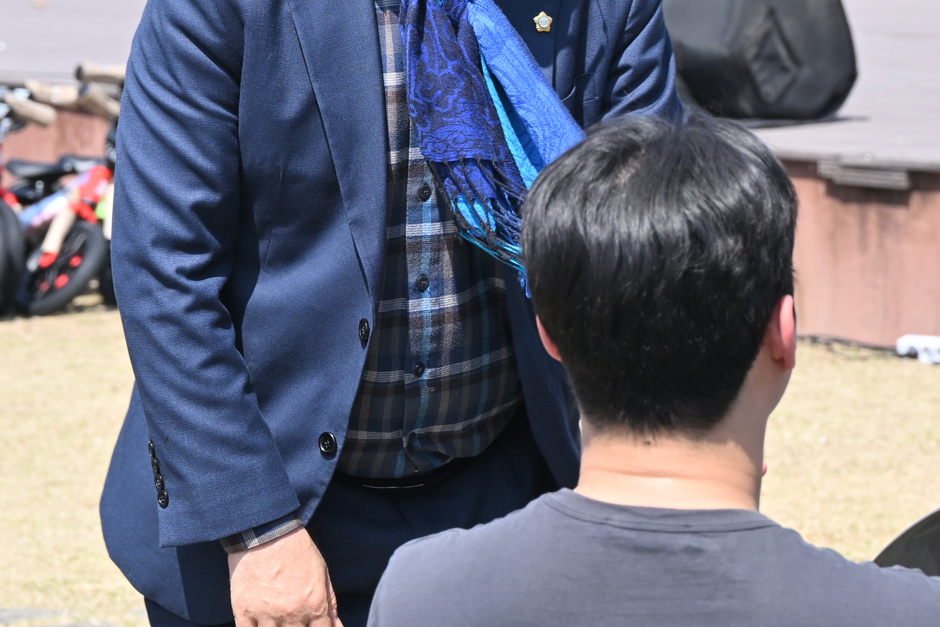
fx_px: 7390
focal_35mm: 283
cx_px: 516
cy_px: 71
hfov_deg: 7.3
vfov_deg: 4.9
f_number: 9
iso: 160
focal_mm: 103
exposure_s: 1/250
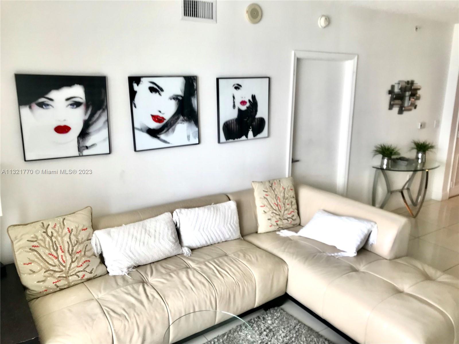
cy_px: 172
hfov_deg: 63.4
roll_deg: +0.6
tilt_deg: -13.5
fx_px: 371
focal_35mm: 28
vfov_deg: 49.7
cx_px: 230
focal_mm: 3.99
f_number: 1.8
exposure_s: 1/60
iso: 25
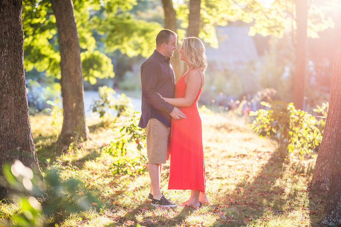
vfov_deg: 16.1
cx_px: 170
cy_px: 114
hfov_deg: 23.9
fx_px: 805
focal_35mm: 85
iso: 160
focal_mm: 85
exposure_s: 1/1000
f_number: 1.4
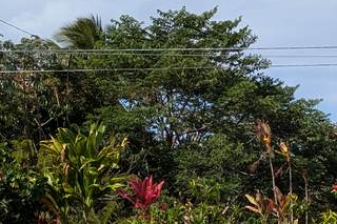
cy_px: 195
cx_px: 287
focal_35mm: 104
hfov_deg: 19.4
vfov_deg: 13.1
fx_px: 973
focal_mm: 5.43
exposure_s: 1/1972
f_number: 1.89
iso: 44
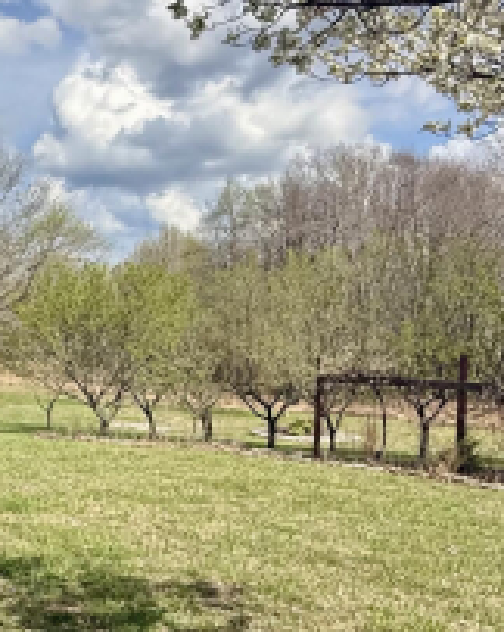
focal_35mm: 45
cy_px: 395
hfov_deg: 31.4
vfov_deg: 40.9
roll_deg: -0.1
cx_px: 23
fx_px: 840
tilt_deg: -4.5
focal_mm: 2.22
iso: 50
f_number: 2.2
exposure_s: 1/2320
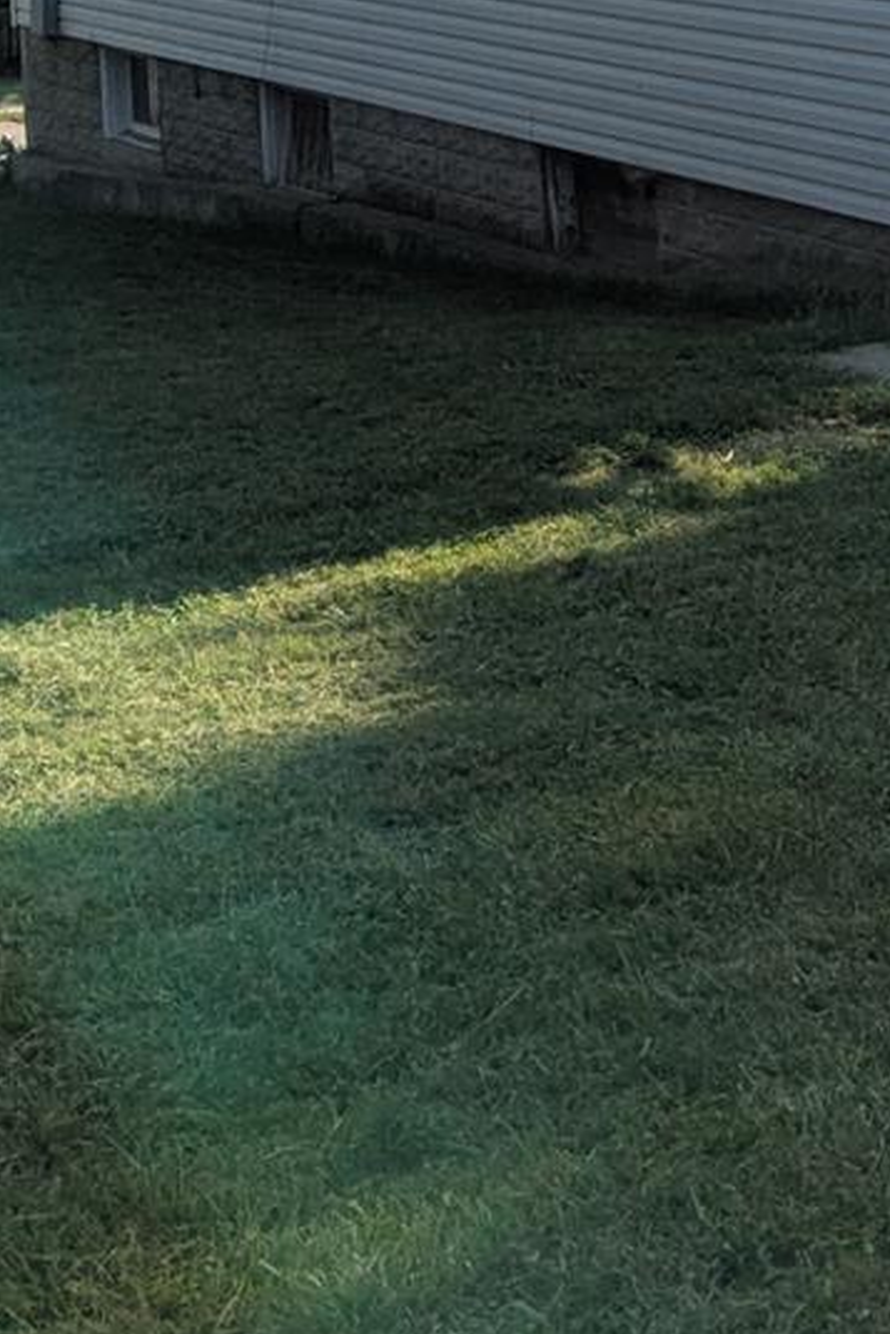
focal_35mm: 70
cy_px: -96
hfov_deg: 19.3
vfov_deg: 26.7
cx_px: 727
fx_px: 2594
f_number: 1.85
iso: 46
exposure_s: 1/3650
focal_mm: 6.81
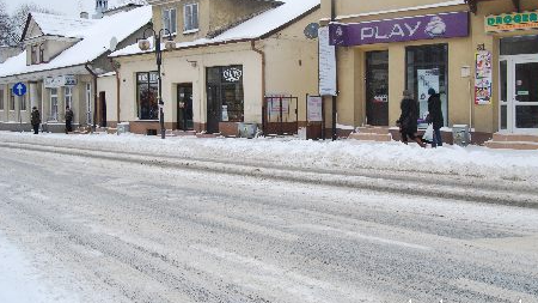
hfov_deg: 56.5
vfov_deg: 33.6
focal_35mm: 35
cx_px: 295
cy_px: 128
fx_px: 499
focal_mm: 20
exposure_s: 1/200
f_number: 7.1
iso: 100
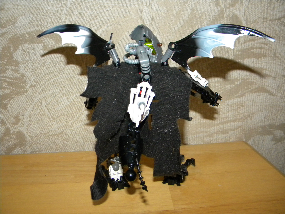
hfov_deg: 63.4
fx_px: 231
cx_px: 142
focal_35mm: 28
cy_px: 107
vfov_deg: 49.7
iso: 400
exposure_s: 1/8
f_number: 3.5
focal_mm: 5
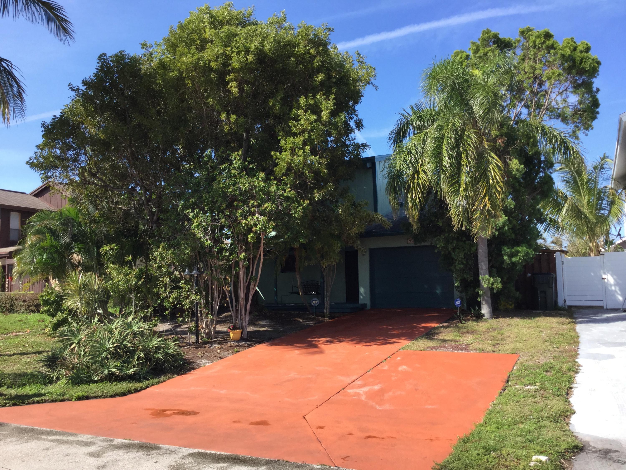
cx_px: 313
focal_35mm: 31
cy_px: 235
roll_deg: +0.2
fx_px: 561
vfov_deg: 45.4
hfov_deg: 58.4
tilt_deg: +3.6
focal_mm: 3.3
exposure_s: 1/543
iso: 25
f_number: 2.4
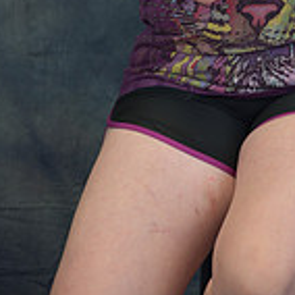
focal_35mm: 135
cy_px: -162
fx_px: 1302
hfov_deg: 12.8
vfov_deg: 12.3
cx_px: 283
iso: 200
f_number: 2.8
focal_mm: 50
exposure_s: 1/40
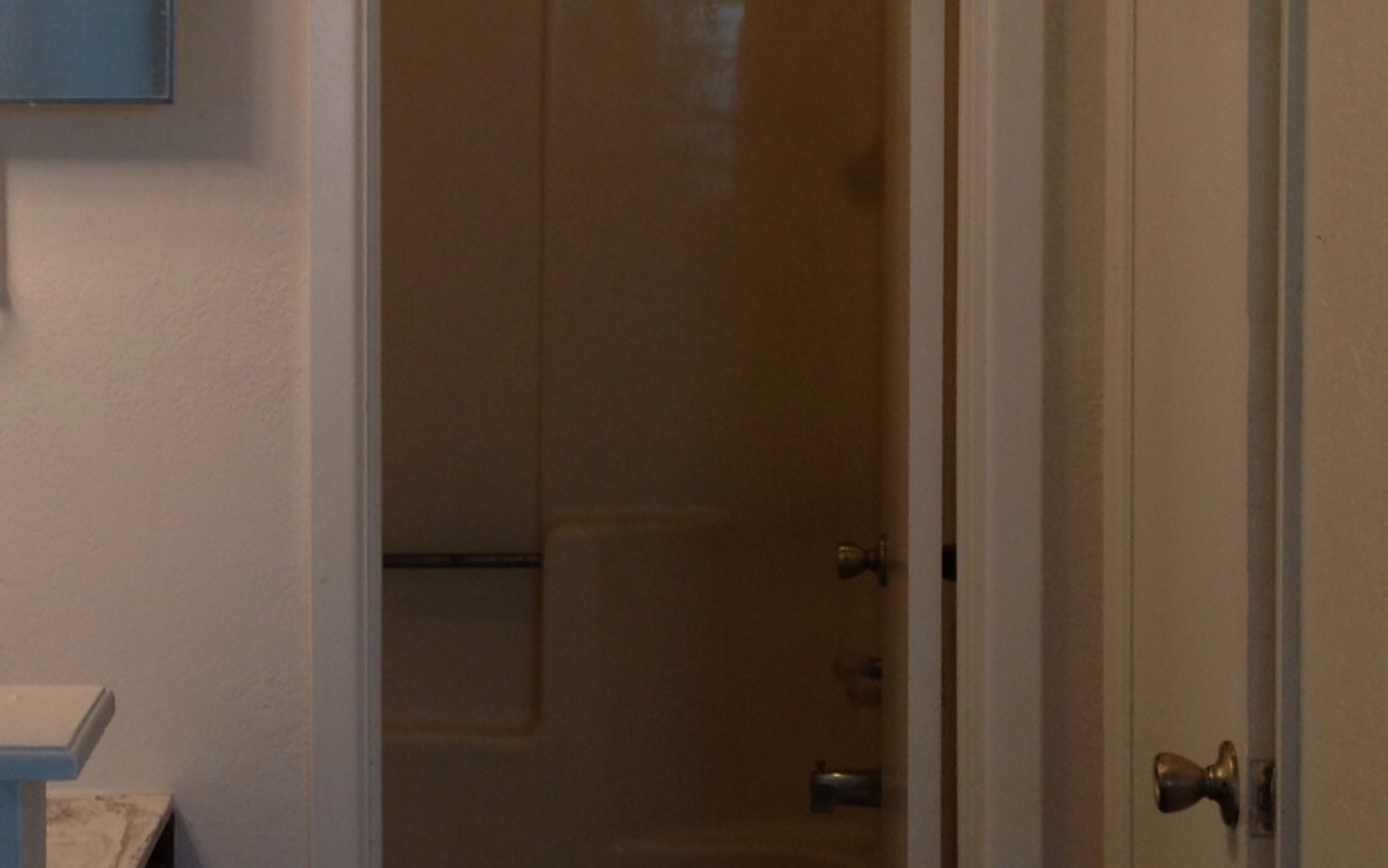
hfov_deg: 23.2
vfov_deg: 14.8
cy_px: 288
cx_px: 293
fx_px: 3330
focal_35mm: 88
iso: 50
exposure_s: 1/24
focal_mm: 4.28
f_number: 2.4
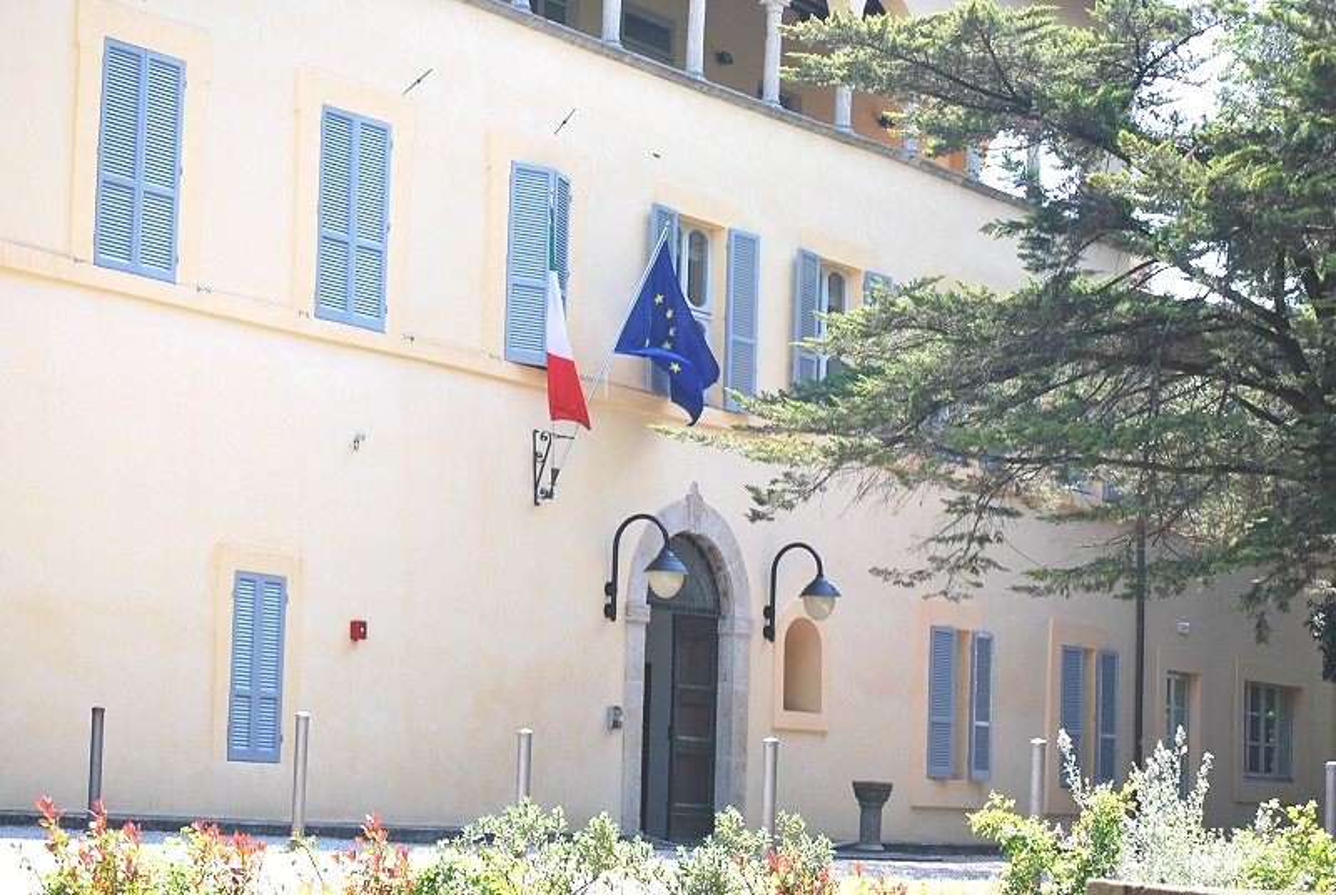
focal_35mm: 82
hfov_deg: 24.6
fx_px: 3066
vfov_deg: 16.6
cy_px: 448
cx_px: 668
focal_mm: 55
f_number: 5.6
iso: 100
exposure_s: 1/125
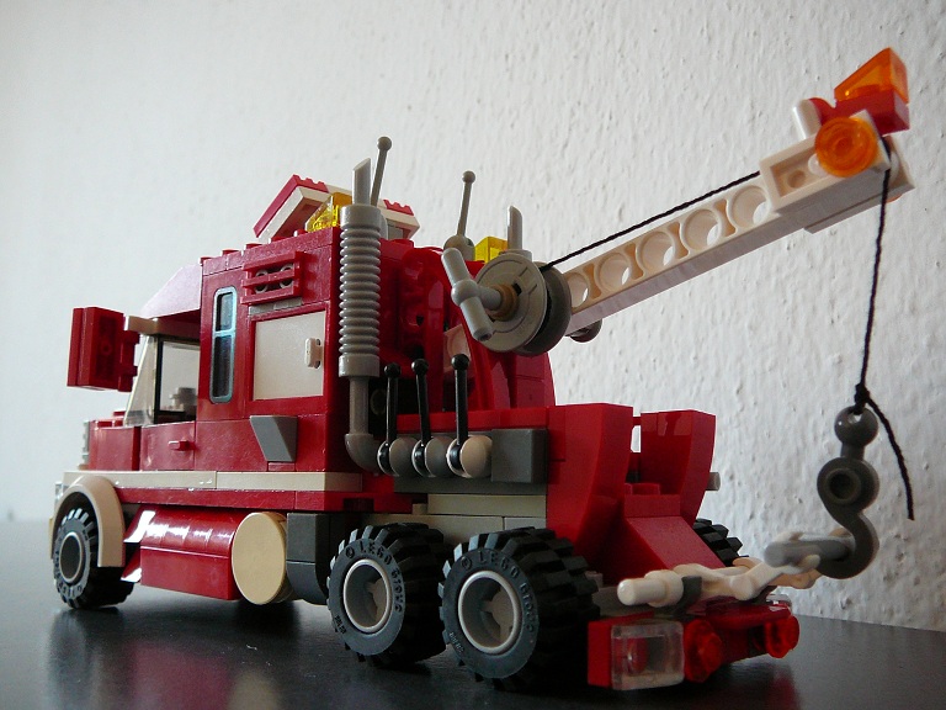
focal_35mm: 35
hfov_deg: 52.6
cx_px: 473
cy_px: 355
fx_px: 956
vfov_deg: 40.7
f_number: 2.8
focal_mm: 5.2
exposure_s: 1/15
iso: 200
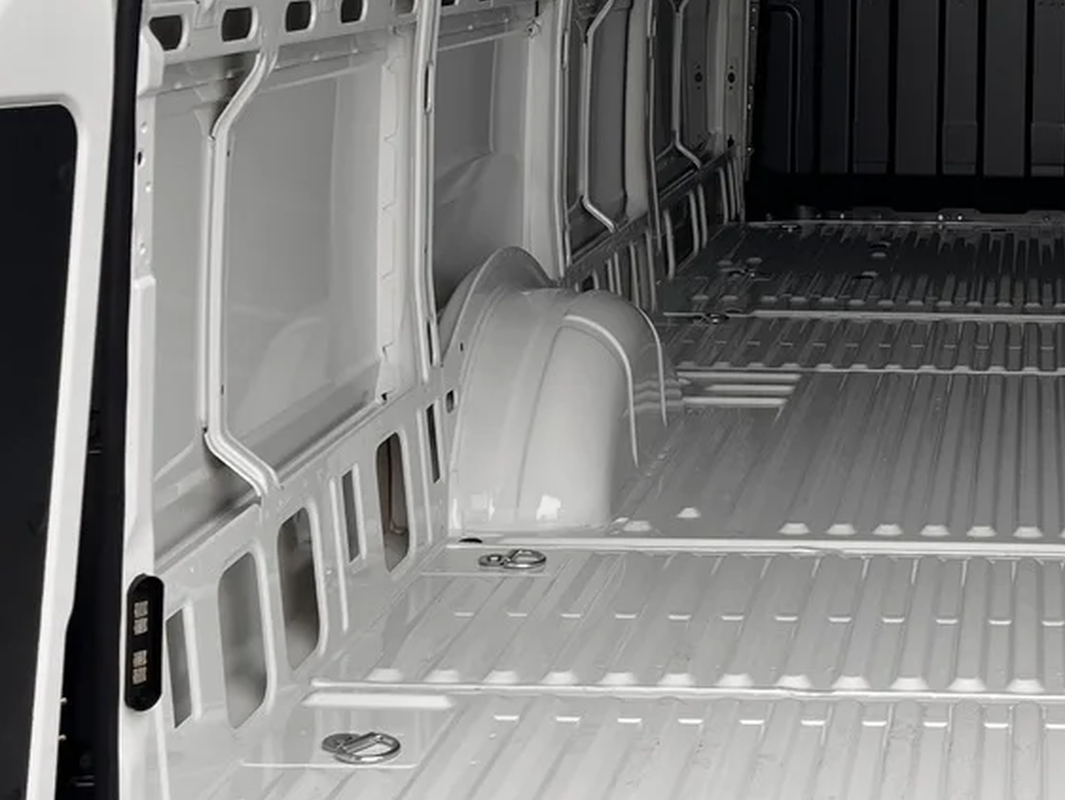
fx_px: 2278
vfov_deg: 19.1
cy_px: -78
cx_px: 1073
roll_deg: +0.5
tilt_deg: -3.1
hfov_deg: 25.0
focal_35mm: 74
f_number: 1.6
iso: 40
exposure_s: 1/224
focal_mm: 5.1
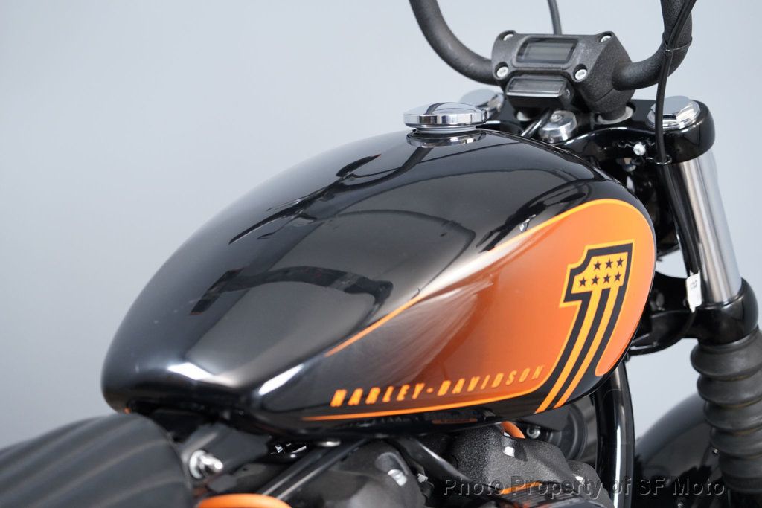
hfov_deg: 19.5
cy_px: 254
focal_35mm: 105
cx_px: 381
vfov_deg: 13.0
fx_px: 2223
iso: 2000
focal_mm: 105
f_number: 4
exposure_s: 1/125
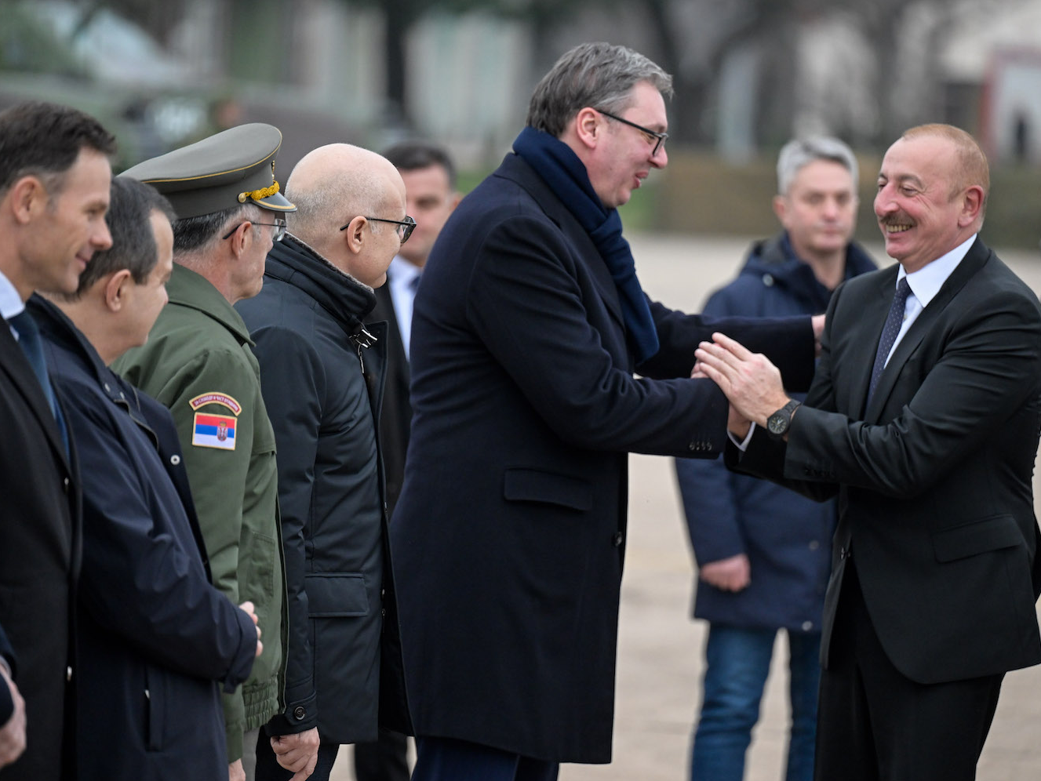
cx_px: 527
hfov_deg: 9.8
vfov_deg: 7.4
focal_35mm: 201
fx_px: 6046
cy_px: 391
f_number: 2.8
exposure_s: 1/1000
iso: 1600
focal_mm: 185
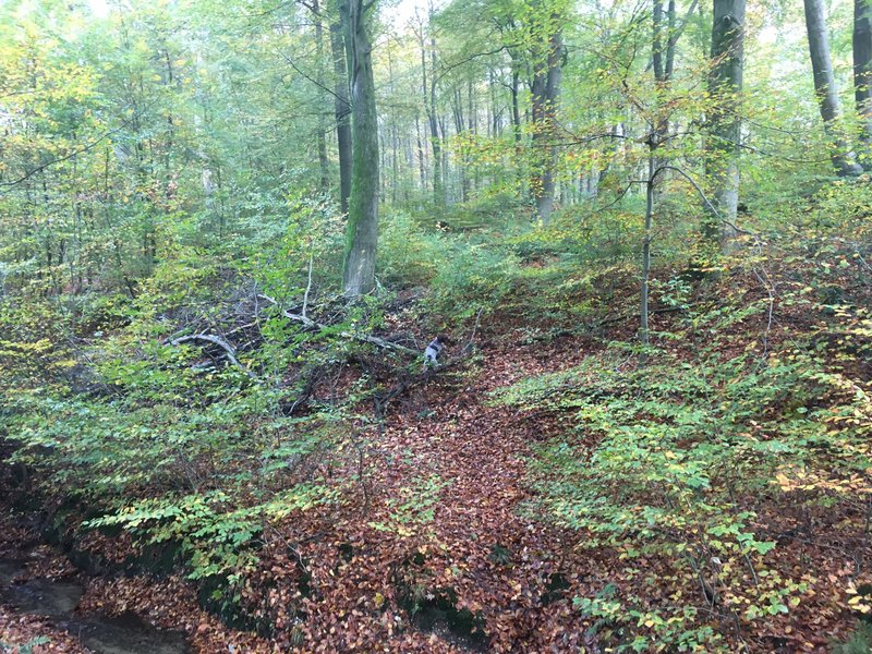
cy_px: 327
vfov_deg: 48.2
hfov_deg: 61.7
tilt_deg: +1.0
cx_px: 436
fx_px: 731
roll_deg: +3.7
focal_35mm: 29
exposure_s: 1/33
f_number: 2.2
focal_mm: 4.15
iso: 100
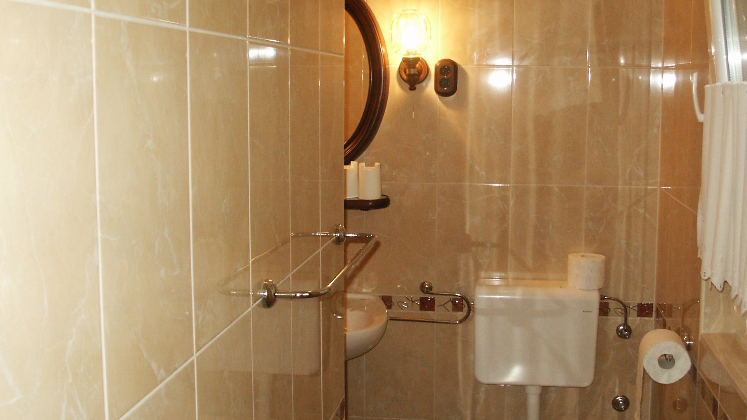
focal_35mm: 45
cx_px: 381
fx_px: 891
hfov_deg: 45.5
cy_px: 205
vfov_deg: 26.5
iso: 200
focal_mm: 7.18
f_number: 3
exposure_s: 1/45
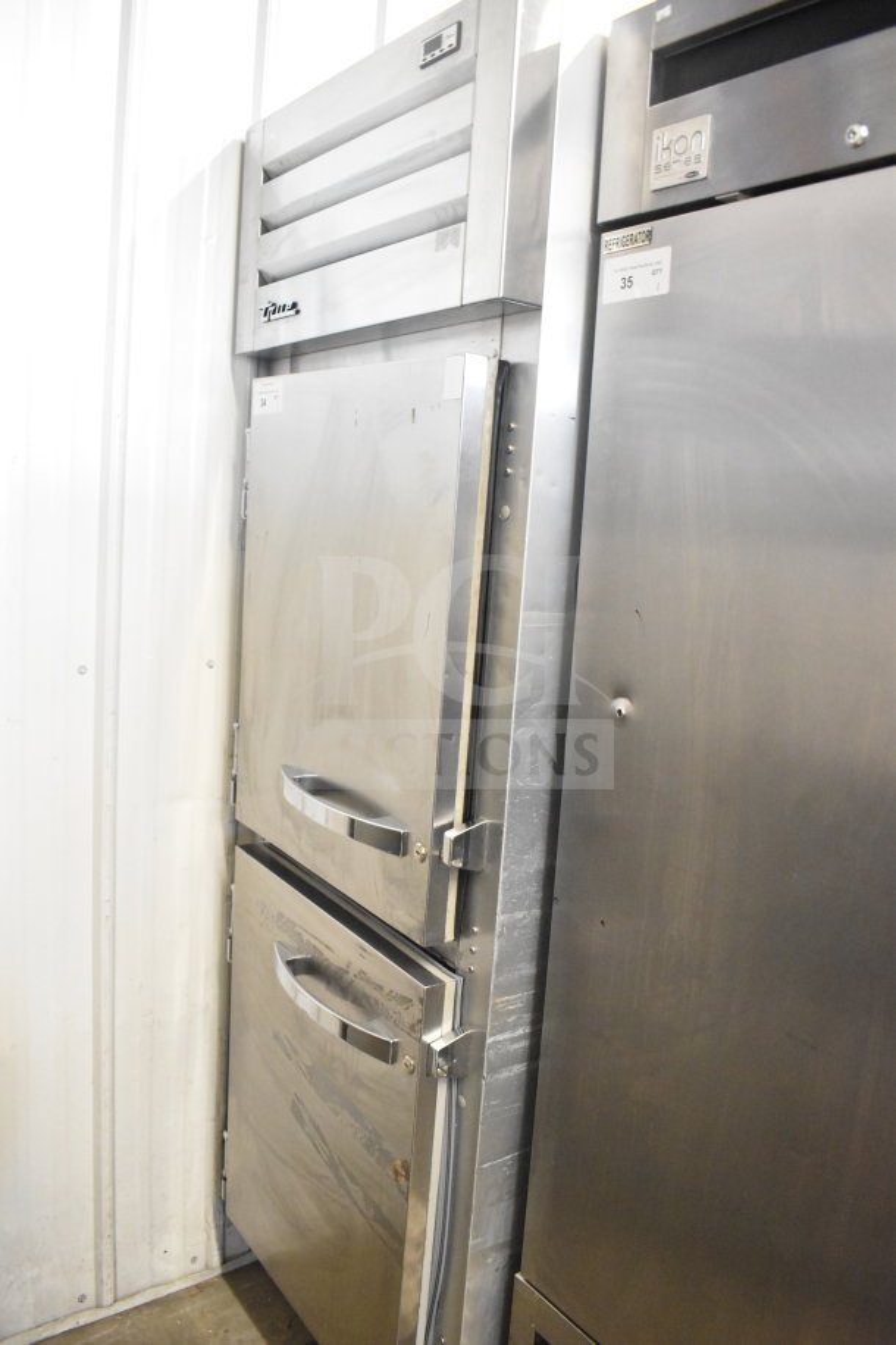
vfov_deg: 67.4
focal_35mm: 27
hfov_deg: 47.9
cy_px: 672
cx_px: 448
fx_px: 1008
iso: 6400
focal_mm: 18
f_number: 4.5
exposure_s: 1/100
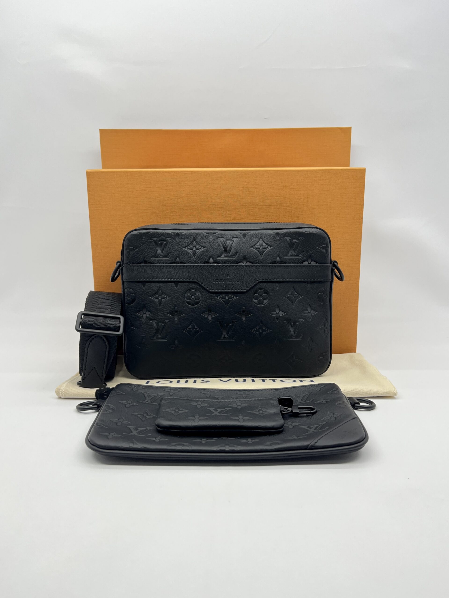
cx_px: 224
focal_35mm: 26
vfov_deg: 67.3
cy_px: 299
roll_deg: +0.1
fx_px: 450
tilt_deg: -8.9
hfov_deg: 53.0
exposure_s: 1/100
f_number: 1.5
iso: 40
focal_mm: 5.7
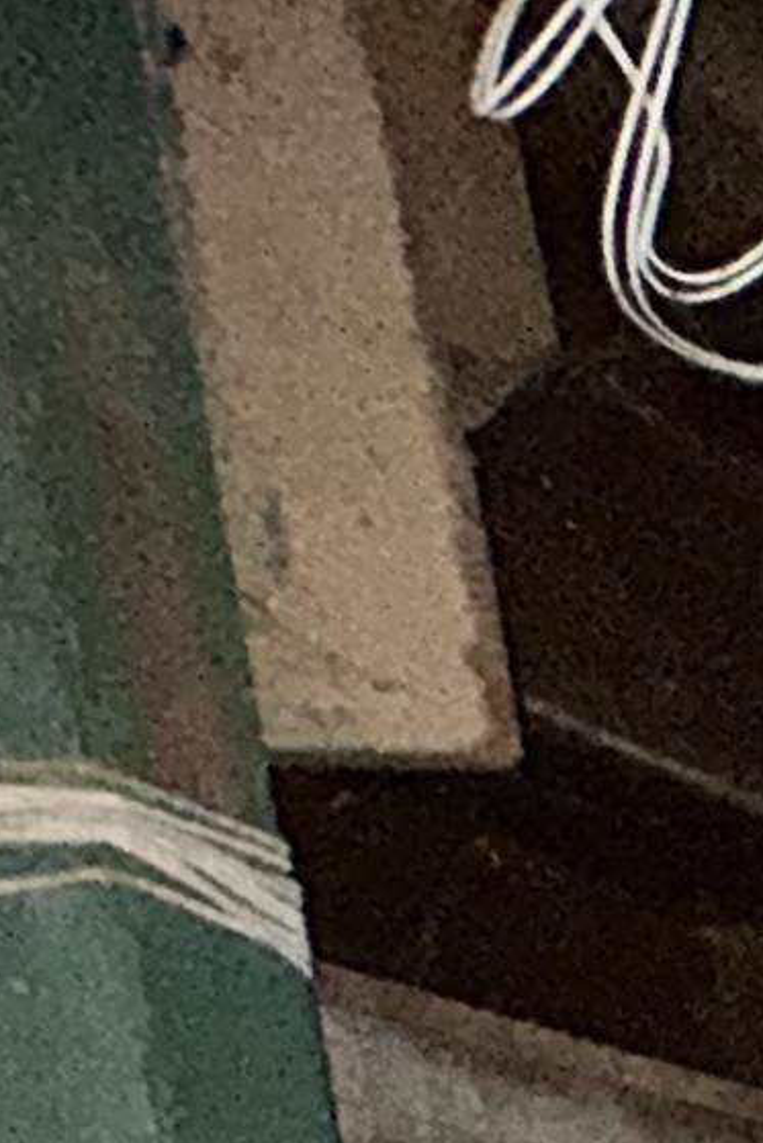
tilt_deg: -11.7
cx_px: 2897
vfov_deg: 18.0
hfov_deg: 8.7
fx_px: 2542
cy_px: 2255
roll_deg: +0.2
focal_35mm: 80
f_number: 2.2
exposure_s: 1/30
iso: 250
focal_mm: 2.22
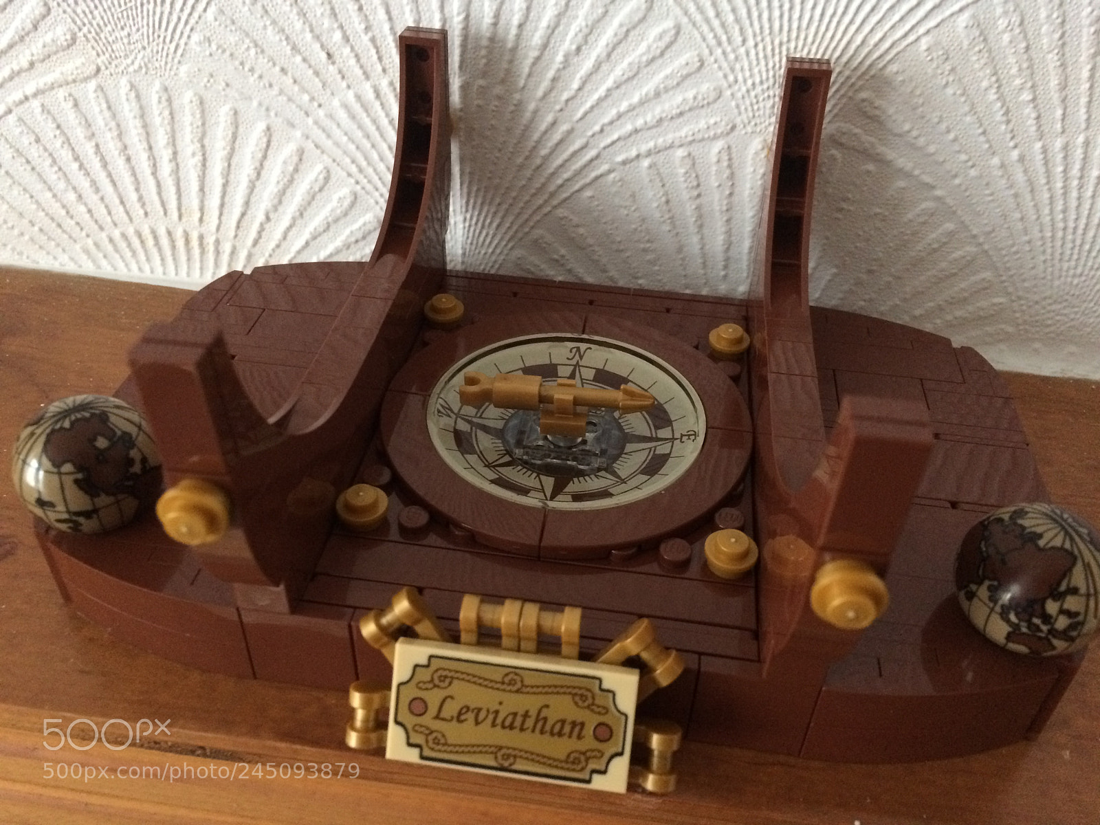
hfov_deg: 61.7
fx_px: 922
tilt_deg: -39.5
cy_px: 412
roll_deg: -2.1
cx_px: 550
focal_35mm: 29
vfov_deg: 48.2
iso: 320
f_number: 2.2
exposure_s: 1/17
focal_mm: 4.15
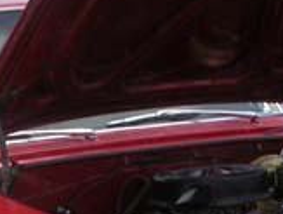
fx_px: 1524
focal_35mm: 186
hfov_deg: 10.6
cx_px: 97
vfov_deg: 8.0
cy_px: 217
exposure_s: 1/302
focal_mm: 7.85
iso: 100
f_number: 6.7
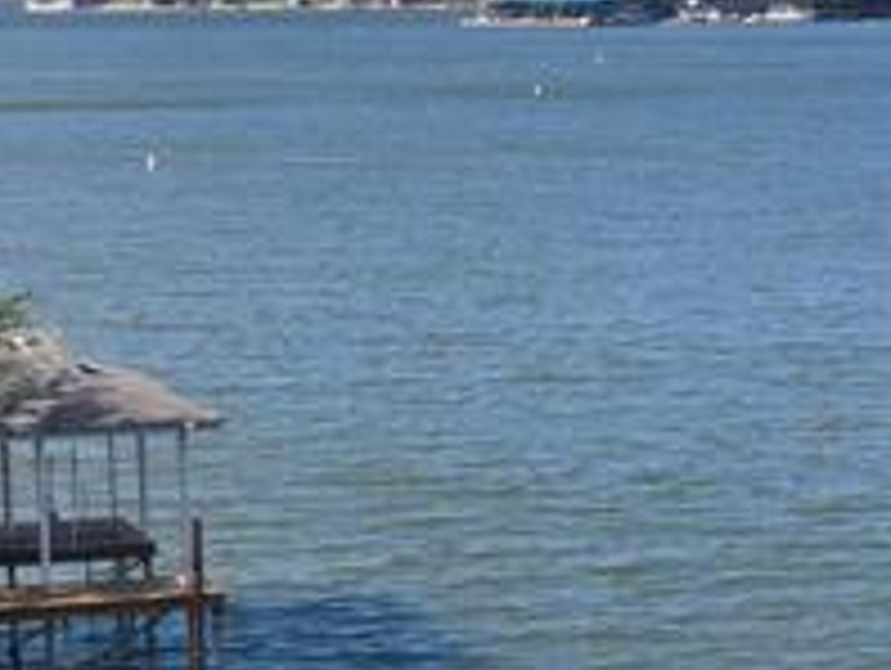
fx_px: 3196
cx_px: 572
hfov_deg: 15.8
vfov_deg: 11.6
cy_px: 890
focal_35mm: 124
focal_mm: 4.5
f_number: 2.8
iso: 100
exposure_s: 1/500
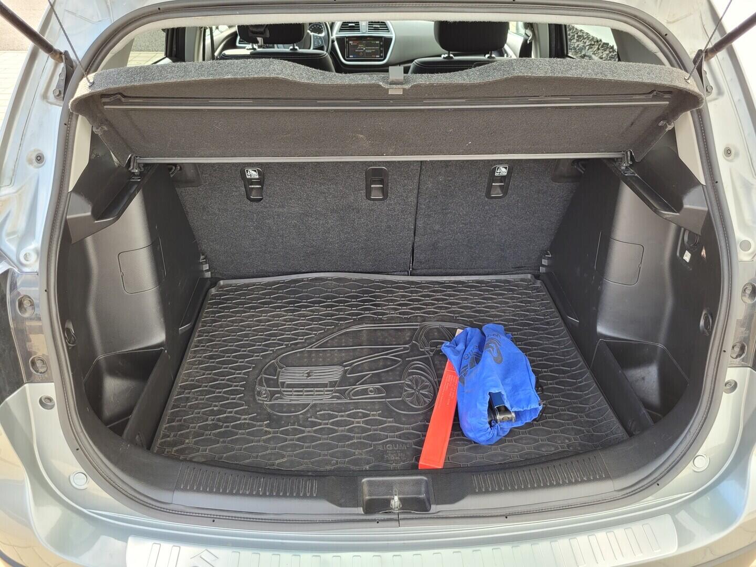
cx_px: 378
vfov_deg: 53.1
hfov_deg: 67.3
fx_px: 568
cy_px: 284
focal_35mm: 26
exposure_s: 1/134
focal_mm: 5.4
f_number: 1.8
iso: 40
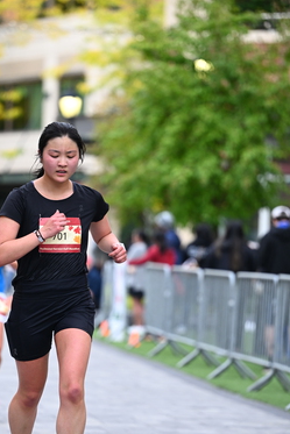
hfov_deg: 6.9
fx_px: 2402
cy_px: 246
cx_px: 82
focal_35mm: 199
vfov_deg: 10.3
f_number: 2.8
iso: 1000
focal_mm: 135
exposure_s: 1/1600
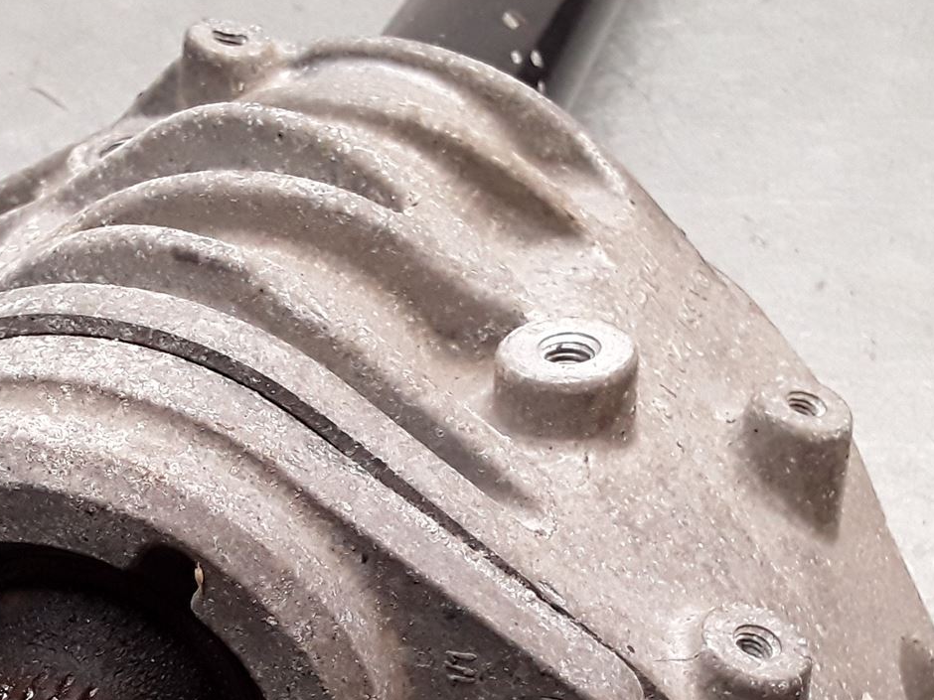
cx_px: 255
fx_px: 1646
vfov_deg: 23.1
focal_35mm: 61
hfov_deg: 31.2
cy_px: 686
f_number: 1.9
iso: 100
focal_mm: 2.91
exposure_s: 1/100
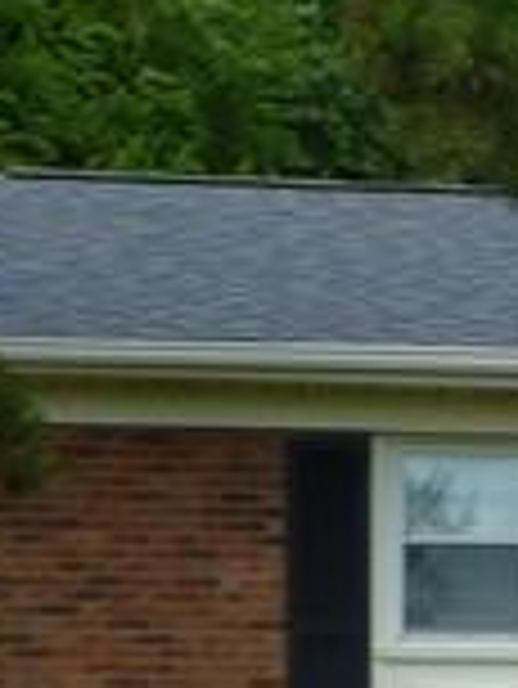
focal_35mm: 201
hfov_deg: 6.6
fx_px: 4005
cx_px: 1698
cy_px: 958
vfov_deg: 9.6
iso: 80
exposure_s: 1/320
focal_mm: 5.4
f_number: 3.4
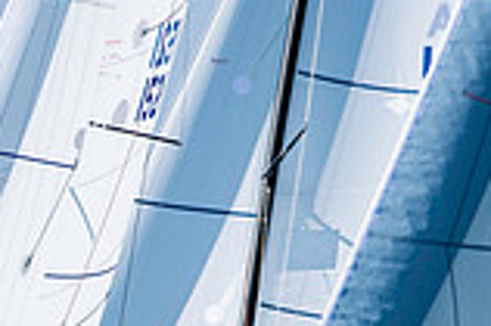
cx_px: -242
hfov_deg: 1.2
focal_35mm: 1657
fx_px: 22576
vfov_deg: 0.8
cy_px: 467
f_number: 5
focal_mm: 300
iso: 200
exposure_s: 1/2500
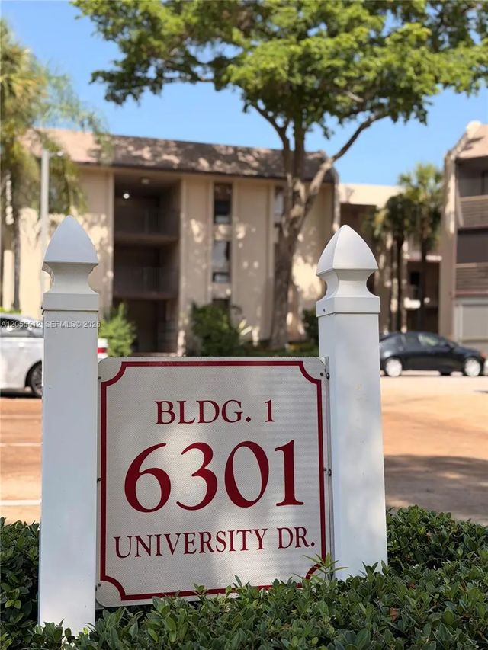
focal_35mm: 48
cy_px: 325
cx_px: 244
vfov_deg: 39.7
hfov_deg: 30.3
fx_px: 902
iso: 64
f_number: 1.78
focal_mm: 6.76
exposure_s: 1/2273
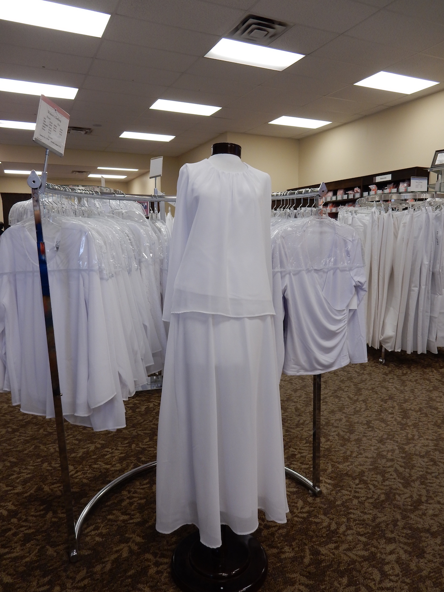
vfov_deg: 69.4
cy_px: 296
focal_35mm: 25
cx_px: 222
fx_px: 428
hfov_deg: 54.9
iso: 125
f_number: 3.7
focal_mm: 4.5
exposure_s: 1/30
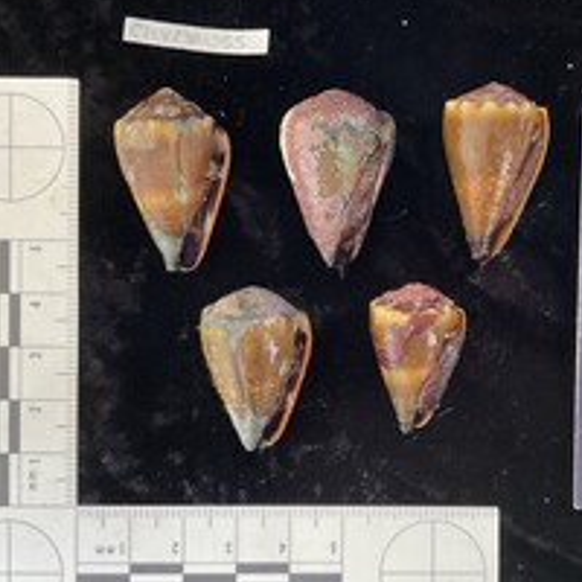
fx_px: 856
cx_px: 393
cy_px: 339
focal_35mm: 45
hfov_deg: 37.1
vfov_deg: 37.5
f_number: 1.8
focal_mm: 3
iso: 80
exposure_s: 1/60
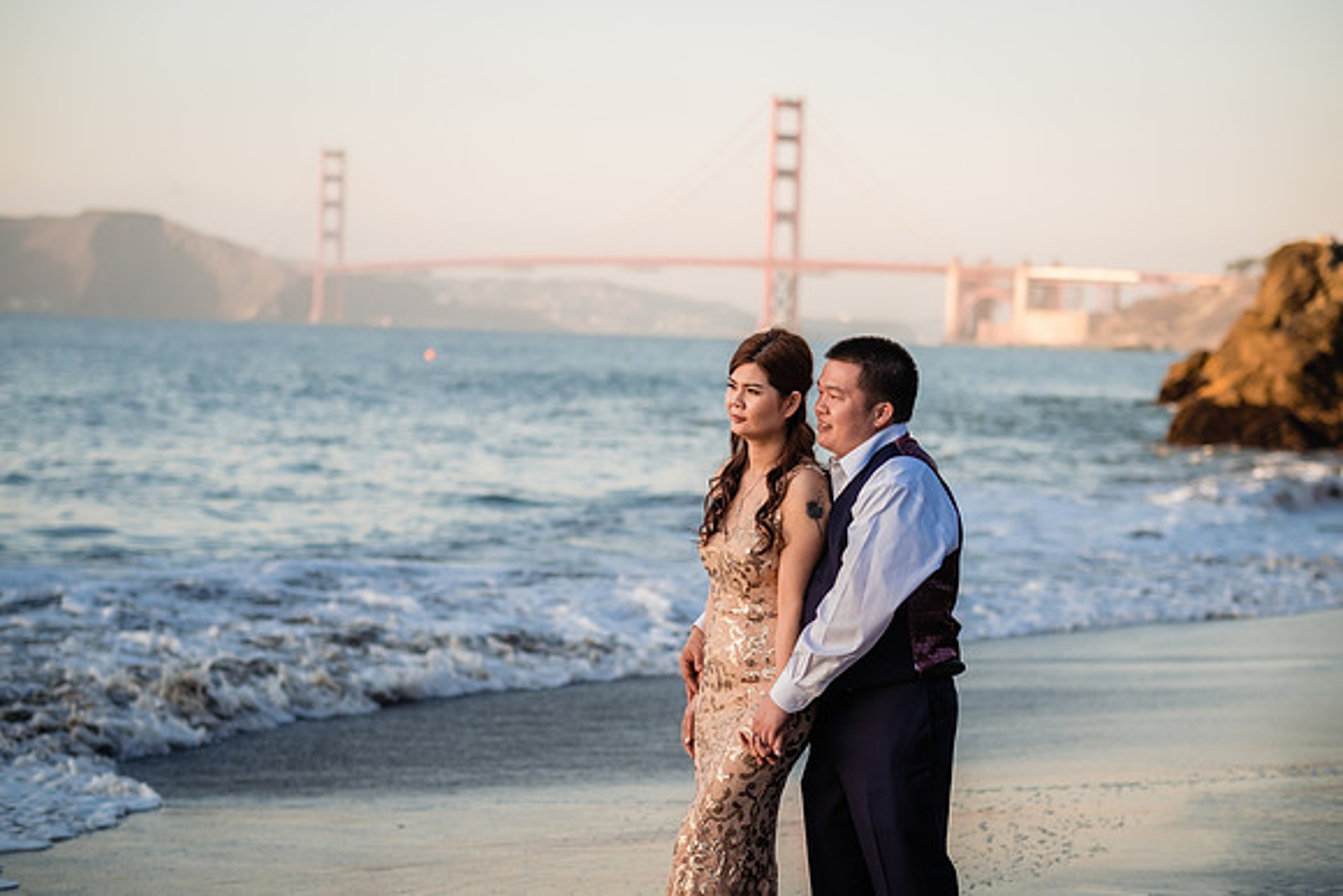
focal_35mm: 84
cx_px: 672
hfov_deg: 24.2
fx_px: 3134
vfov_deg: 16.3
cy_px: 448
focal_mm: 56
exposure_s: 1/500
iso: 160
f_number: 2.2
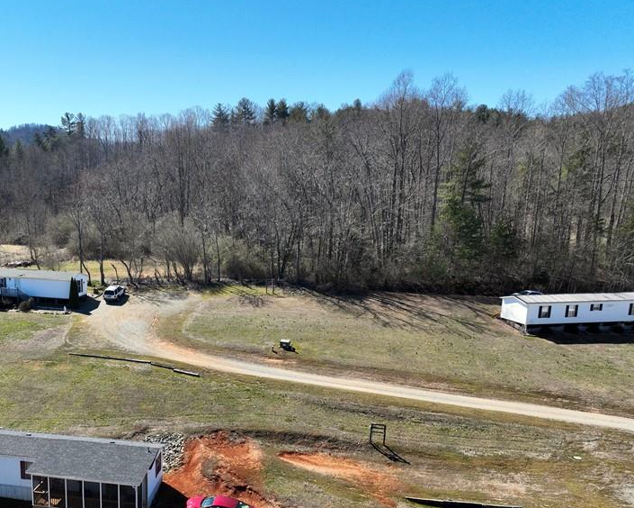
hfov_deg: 51.4
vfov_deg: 42.9
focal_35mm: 34
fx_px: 638
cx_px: 188
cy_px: 325
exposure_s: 1/240
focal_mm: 12.3
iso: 140
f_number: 2.8
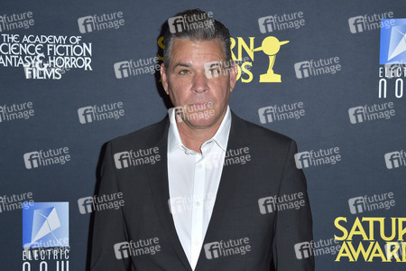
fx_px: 767
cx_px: 203
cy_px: 136
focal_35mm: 68
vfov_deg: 20.0
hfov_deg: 29.7
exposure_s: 1/250
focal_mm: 68
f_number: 6.3
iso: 250
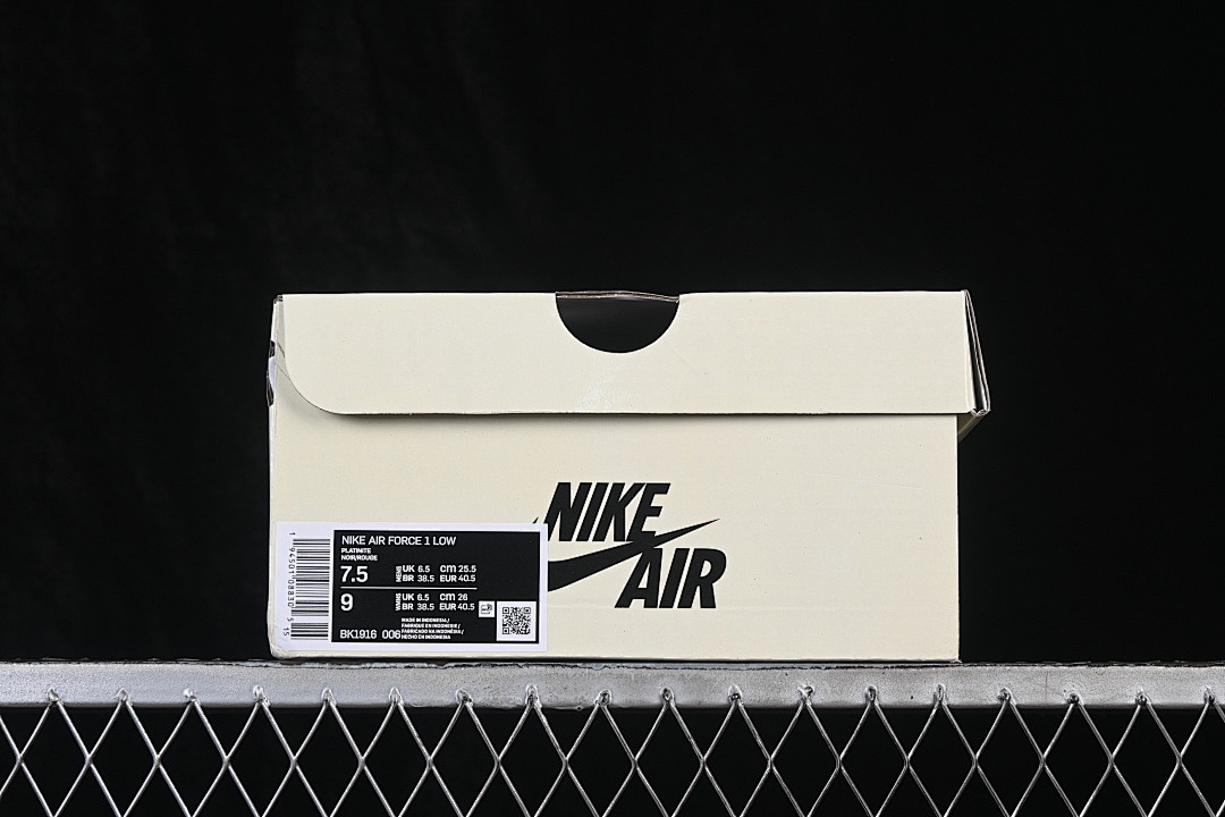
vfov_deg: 18.2
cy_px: 408
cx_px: 612
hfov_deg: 27.0
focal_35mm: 75
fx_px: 2552
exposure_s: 1/80
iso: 160
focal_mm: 50
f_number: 8
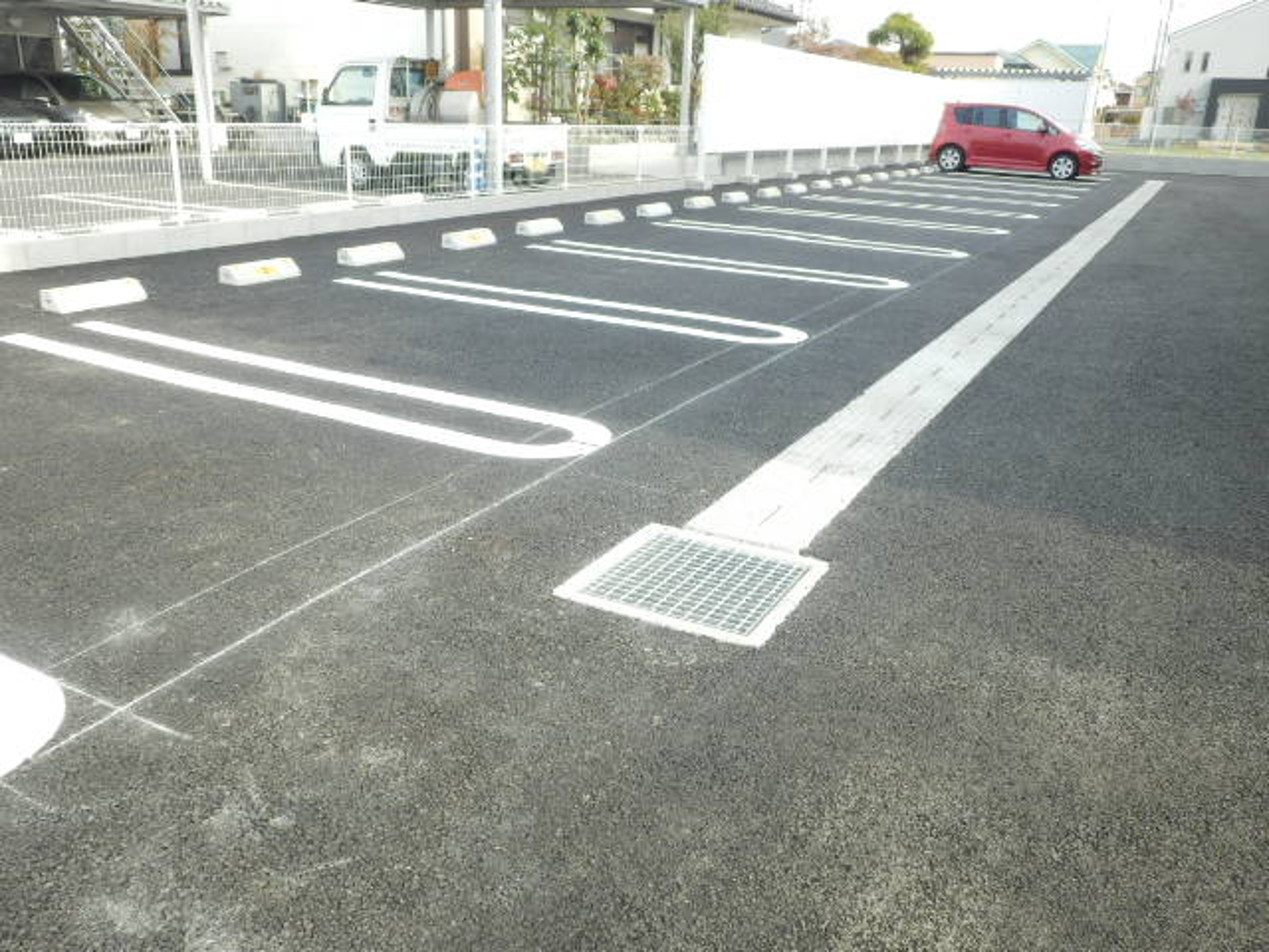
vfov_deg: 42.9
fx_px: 1210
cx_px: 634
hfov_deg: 55.4
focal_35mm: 33
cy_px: 476
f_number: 3.7
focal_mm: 5.9
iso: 80
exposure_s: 1/160
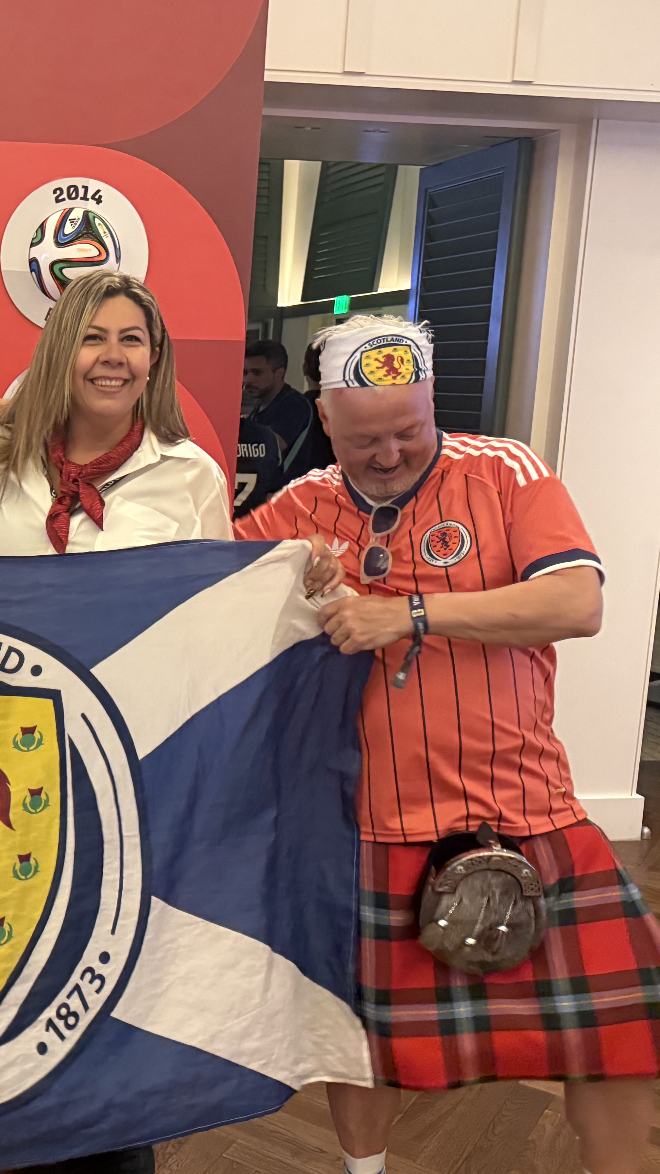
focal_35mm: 41
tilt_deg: -9.7
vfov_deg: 49.4
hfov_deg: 26.8
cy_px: 592
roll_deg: -1.5
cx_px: -59
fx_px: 1276
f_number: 1.78
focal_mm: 6.76
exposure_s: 1/41
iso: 800
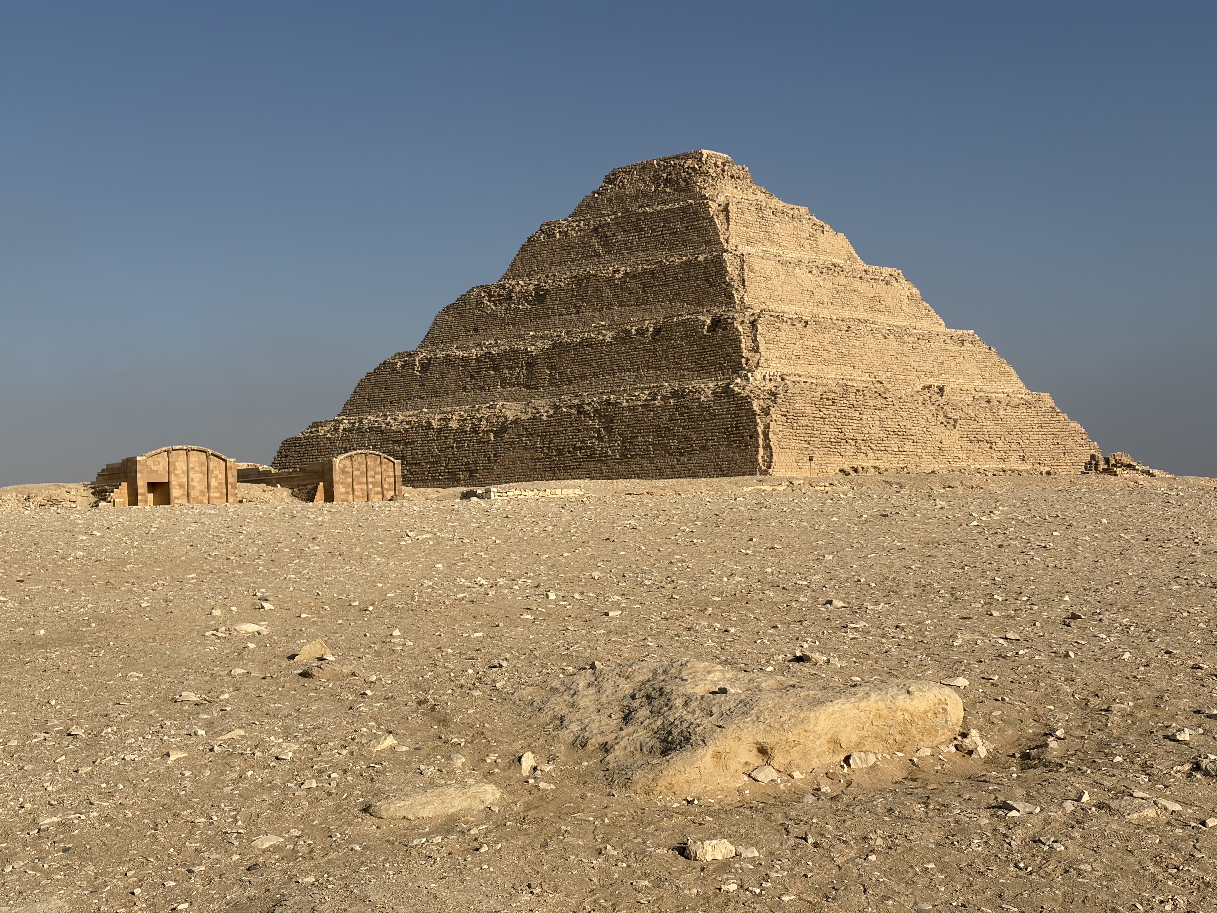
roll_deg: +2.9
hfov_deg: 36.8
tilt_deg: +1.8
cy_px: 456
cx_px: 608
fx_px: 1828
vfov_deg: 28.0
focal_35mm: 52
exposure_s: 1/4975
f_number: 1.6
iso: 32
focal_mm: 5.96
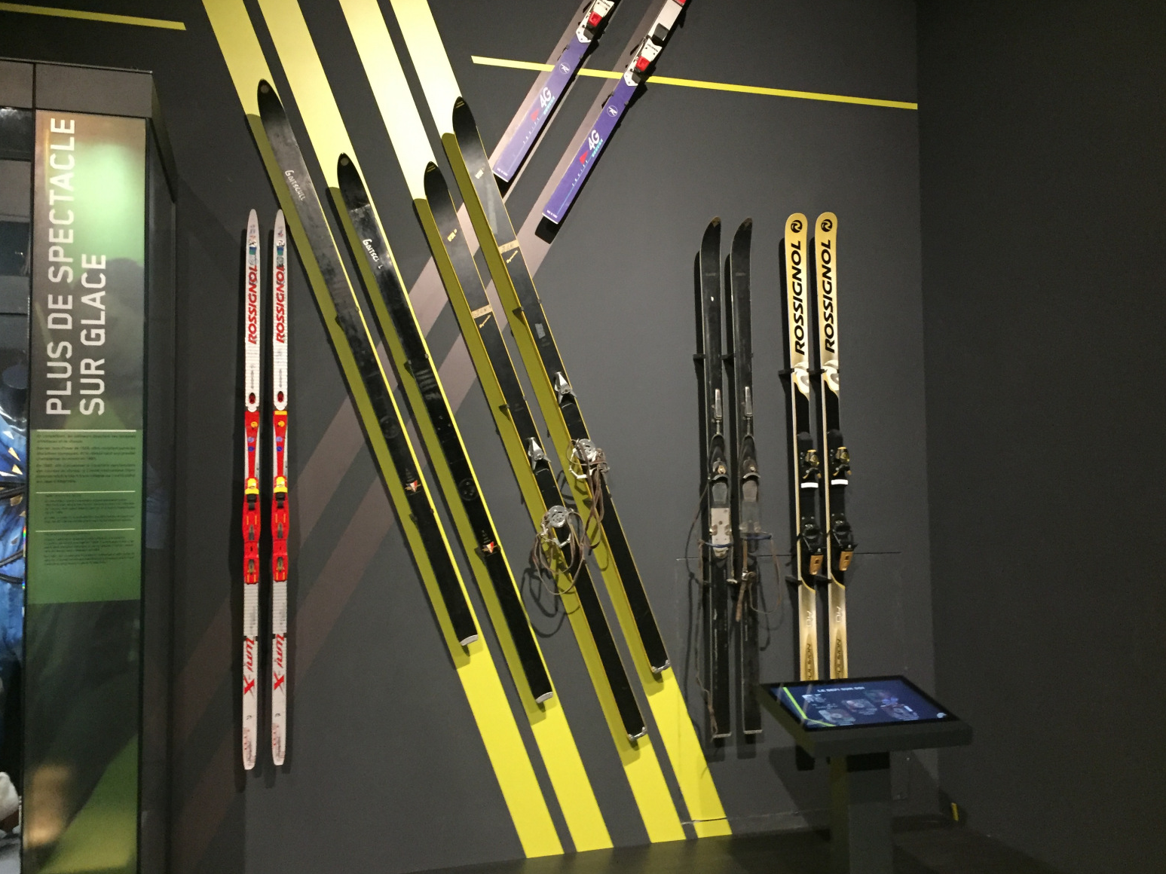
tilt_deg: +3.1
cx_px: 565
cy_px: 429
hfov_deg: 60.0
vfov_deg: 46.8
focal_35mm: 30
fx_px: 1010
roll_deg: +1.2
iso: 250
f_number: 2.2
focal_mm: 4.15
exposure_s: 1/25
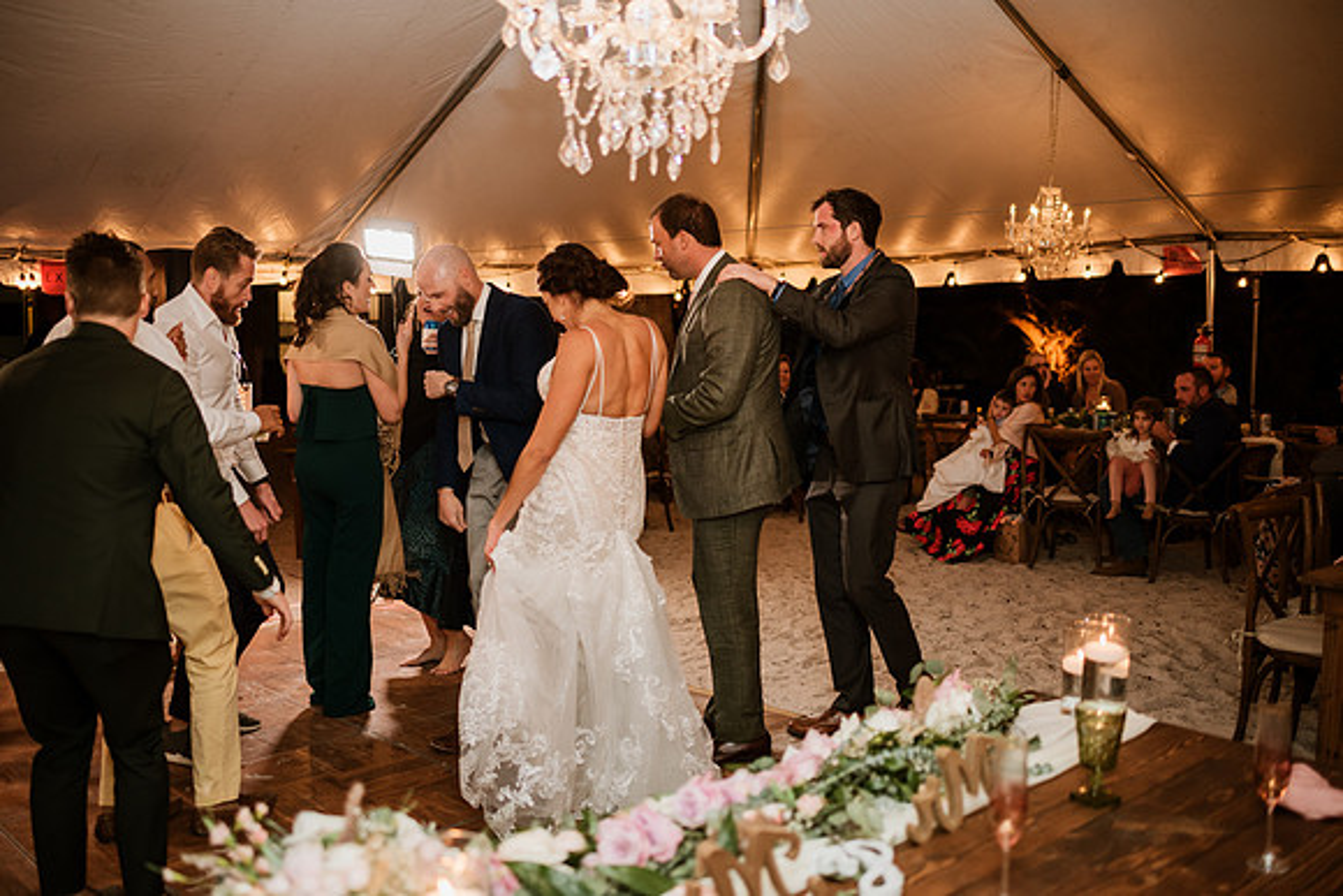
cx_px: 672
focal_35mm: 35
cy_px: 448
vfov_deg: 37.9
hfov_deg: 54.4
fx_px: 1306
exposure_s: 1/200
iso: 500
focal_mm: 35
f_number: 2
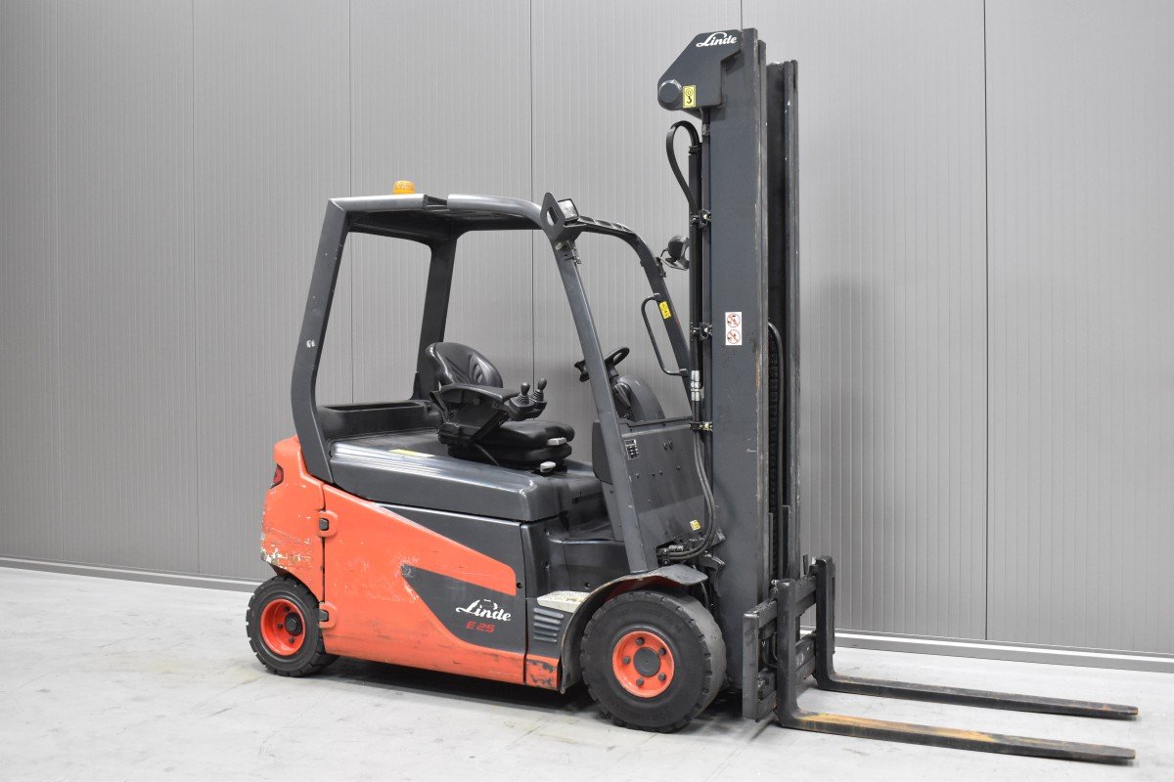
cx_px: 587
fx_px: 1174
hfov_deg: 53.1
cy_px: 391
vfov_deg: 36.9
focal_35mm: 36
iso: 1600
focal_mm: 24
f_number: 5
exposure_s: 1/25
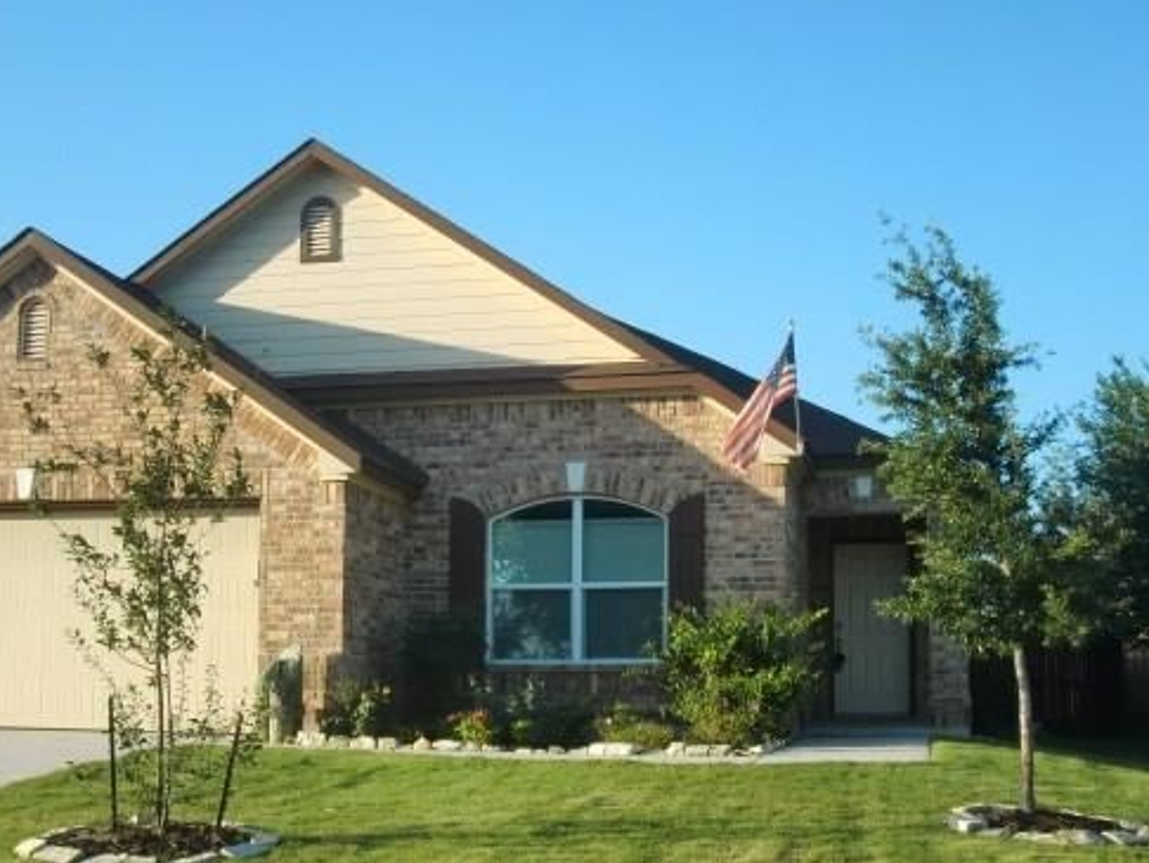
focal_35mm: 50
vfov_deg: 29.1
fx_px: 1660
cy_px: 447
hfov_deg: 38.2
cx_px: 546
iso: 64
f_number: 3.9
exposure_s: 1/320
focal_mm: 6.66
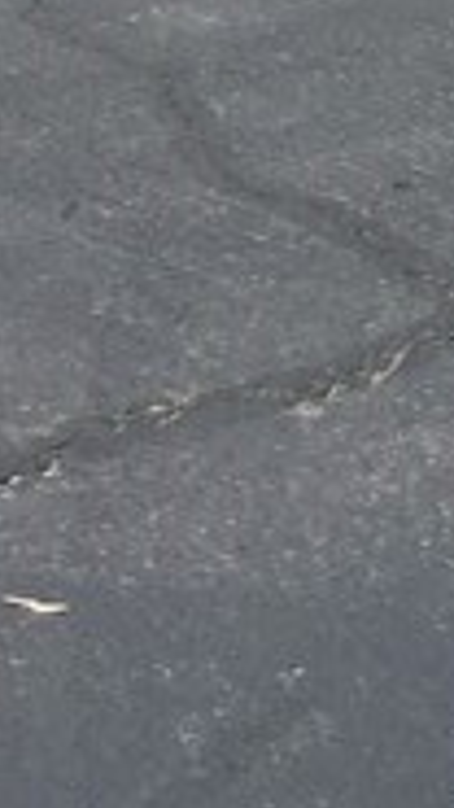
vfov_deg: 10.2
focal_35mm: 187
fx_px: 4004
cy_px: -1035
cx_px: 729
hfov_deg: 6.4
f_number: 2.4
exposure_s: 1/1404
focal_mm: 3.3
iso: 25
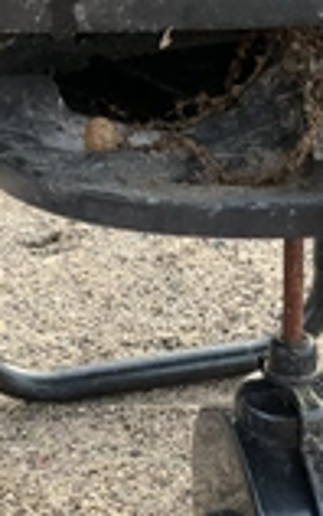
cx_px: 212
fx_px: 1097
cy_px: 379
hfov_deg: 16.7
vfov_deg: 26.2
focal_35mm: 78
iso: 64
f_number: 1.8
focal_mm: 3
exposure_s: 1/64
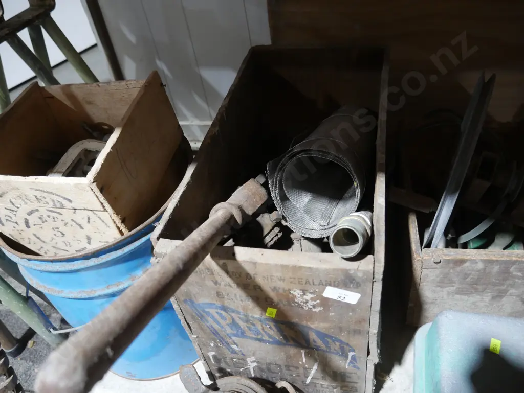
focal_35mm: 28
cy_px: 196
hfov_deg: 63.4
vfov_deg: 49.8
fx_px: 424
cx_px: 262
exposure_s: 1/60
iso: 1000
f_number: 3.5
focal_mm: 14
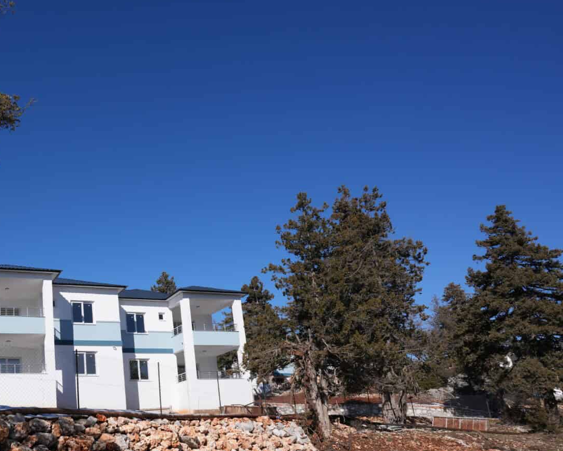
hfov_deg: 52.4
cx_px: 67
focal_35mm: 30
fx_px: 500
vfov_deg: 47.2
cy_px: 323
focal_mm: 17
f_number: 7.1
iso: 100
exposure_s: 1/500
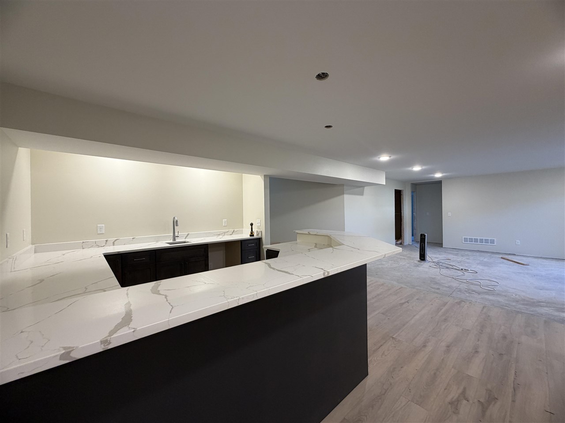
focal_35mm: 14
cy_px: 212
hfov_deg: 102.1
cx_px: 282
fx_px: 228
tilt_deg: -1.2
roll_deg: +1.3
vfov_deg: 85.6
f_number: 2.2
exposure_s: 1/60
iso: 160
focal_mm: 2.22
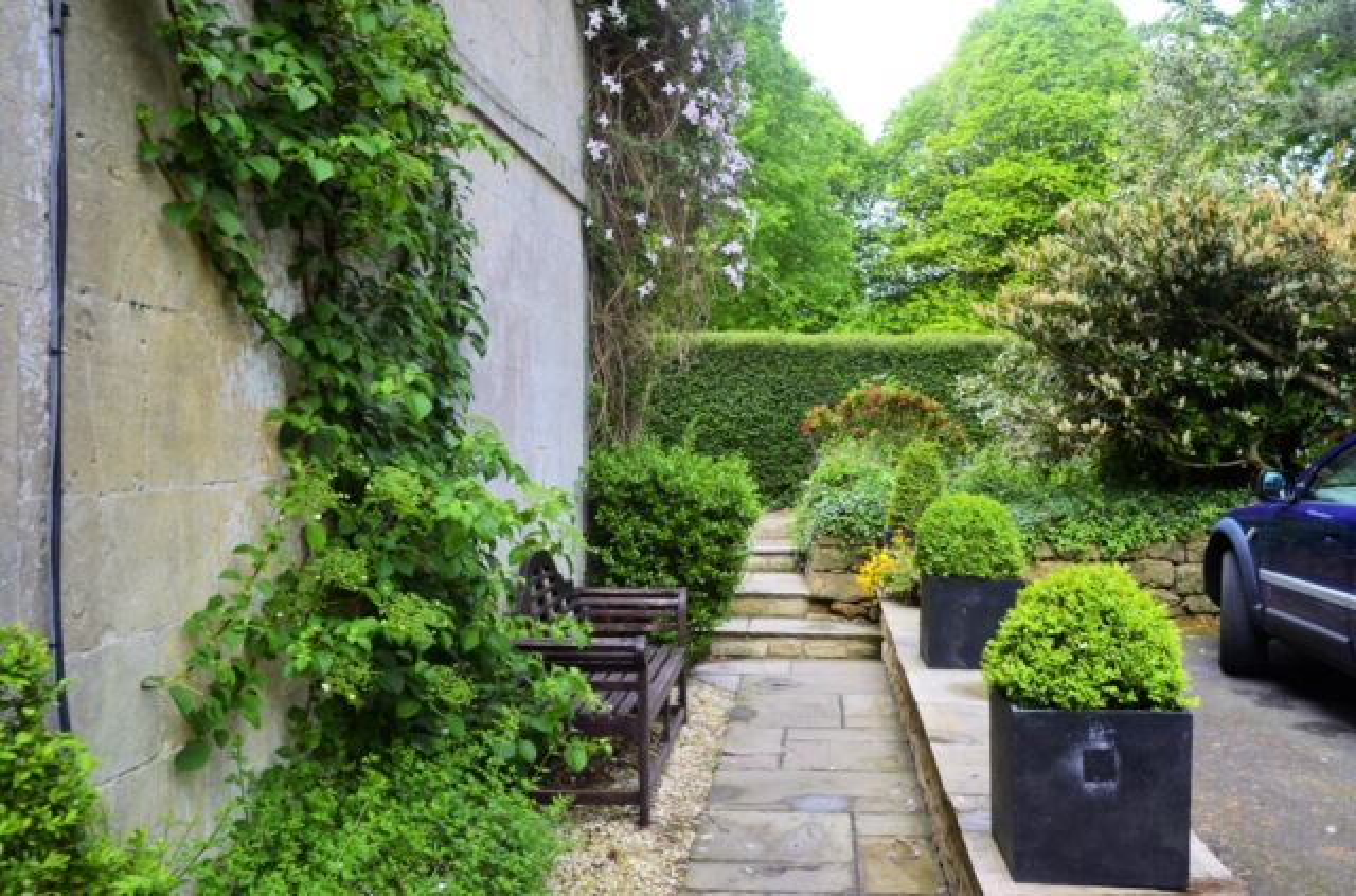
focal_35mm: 36
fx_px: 1352
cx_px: 678
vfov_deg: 36.7
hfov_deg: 53.3
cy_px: 448
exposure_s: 1/30
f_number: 14
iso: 200
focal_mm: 24
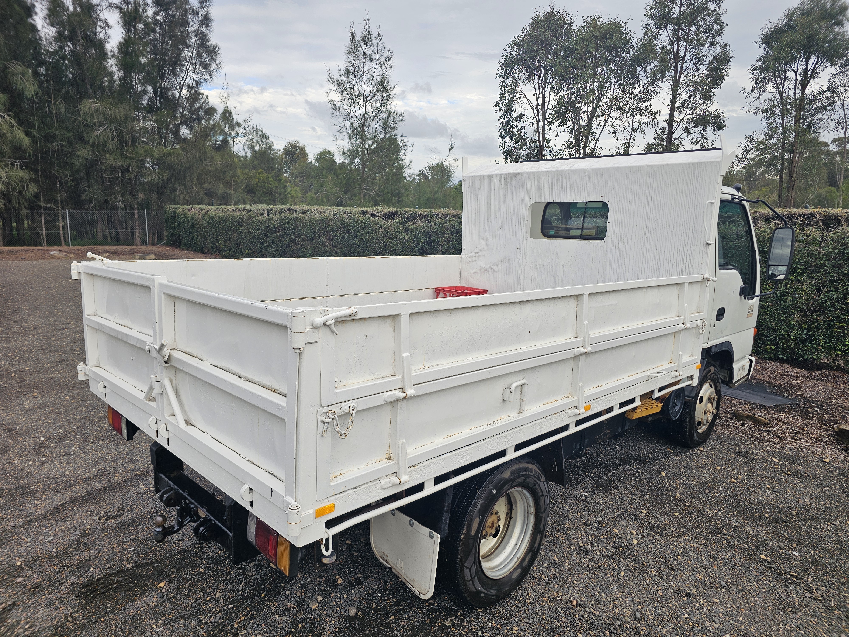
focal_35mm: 23
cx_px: 424
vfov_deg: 58.9
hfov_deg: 73.9
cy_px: 318
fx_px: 564
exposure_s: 1/147
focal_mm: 6.3
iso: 10
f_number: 1.7
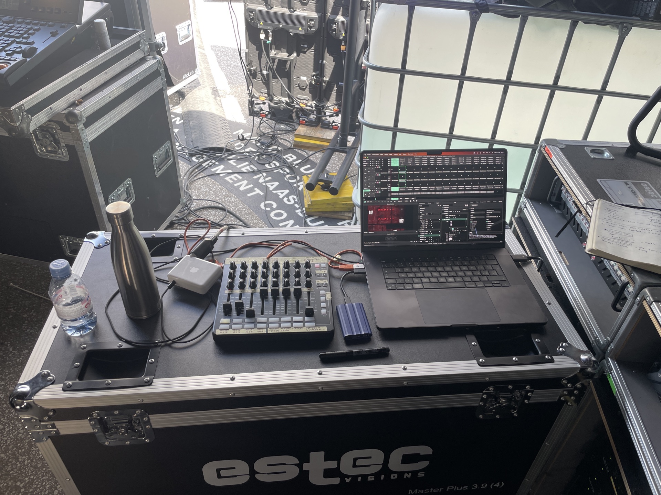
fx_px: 496
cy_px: 248
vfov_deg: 53.1
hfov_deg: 67.3
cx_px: 330
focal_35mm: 26
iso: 40
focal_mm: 4.2
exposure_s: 1/121
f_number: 1.6
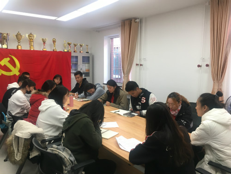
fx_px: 194
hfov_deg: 61.7
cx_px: 116
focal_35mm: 29
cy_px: 87
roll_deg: -0.6
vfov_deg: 48.2
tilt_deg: -7.1
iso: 40
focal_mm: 4.15
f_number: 2.2
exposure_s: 1/33
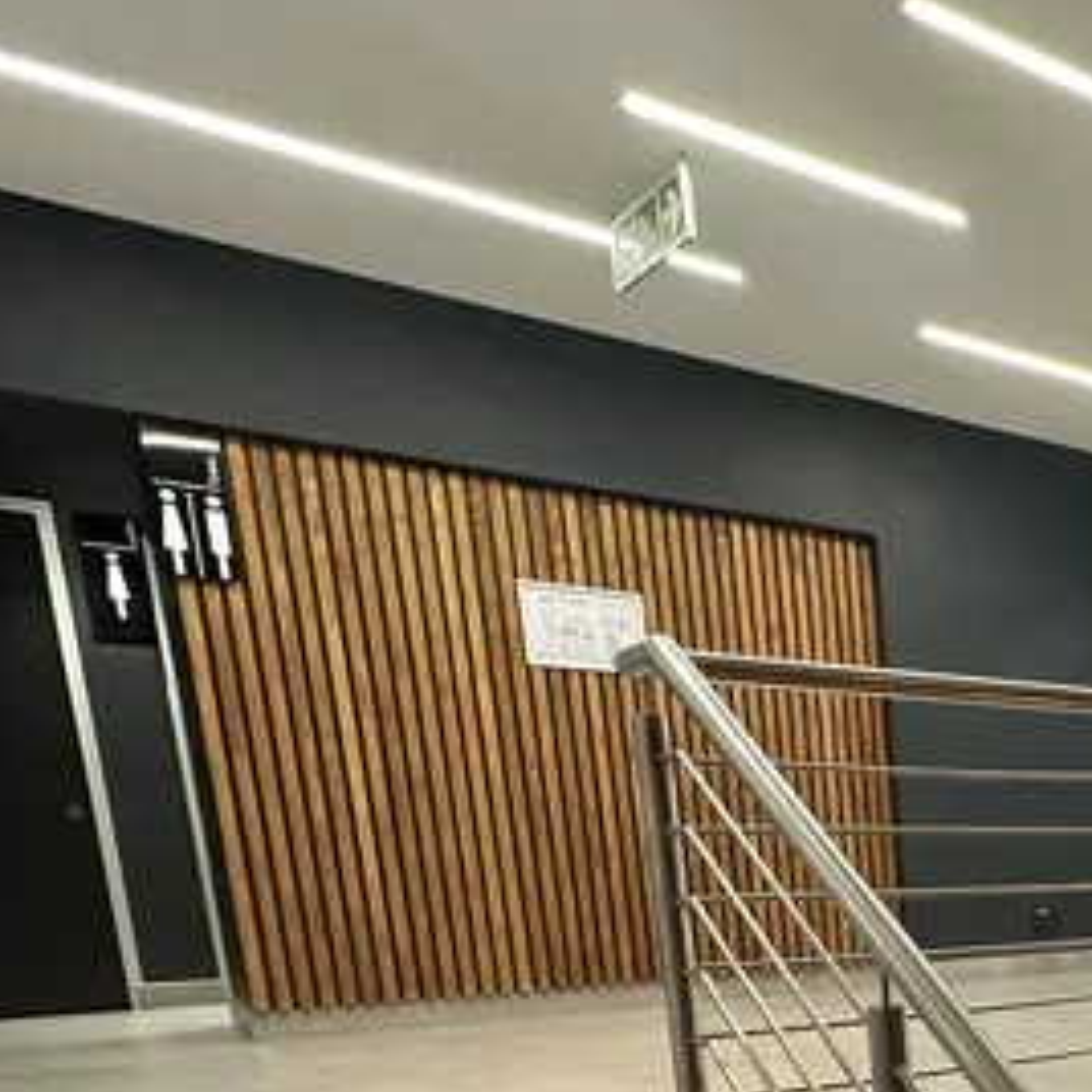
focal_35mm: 37
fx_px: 1321
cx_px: 1394
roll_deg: +0.3
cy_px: 1112
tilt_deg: -11.3
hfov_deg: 33.7
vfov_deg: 39.2
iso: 250
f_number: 2.2
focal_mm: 2.22
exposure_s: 1/100
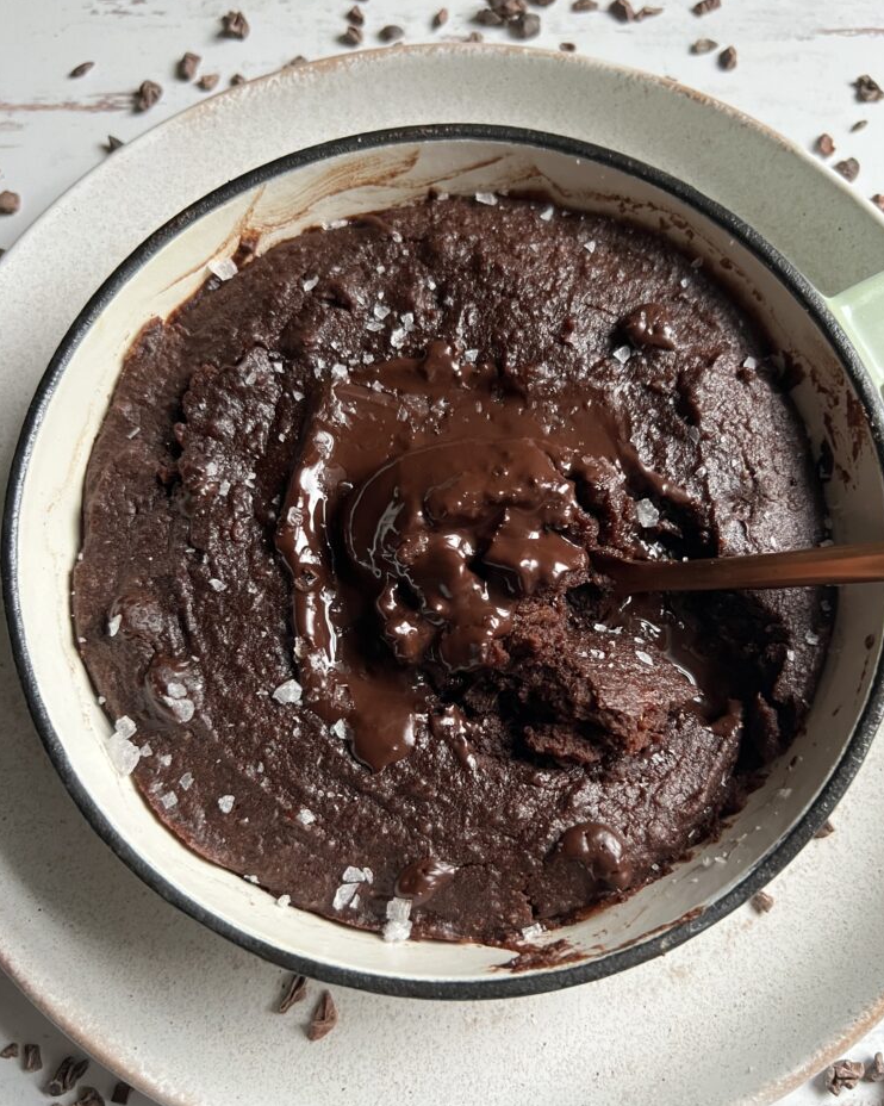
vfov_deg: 62.2
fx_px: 916
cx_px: 453
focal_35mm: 28
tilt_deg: -77.1
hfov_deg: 51.5
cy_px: 577
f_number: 1.5
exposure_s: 1/40
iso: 640
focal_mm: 5.7
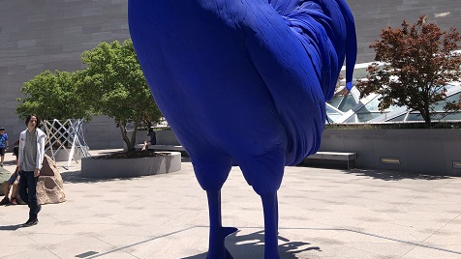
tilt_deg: +11.7
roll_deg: +2.3
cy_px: 1
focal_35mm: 41
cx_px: 230
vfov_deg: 27.4
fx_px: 501
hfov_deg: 49.4
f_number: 1.8
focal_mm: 3.99
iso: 20
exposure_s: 1/2000
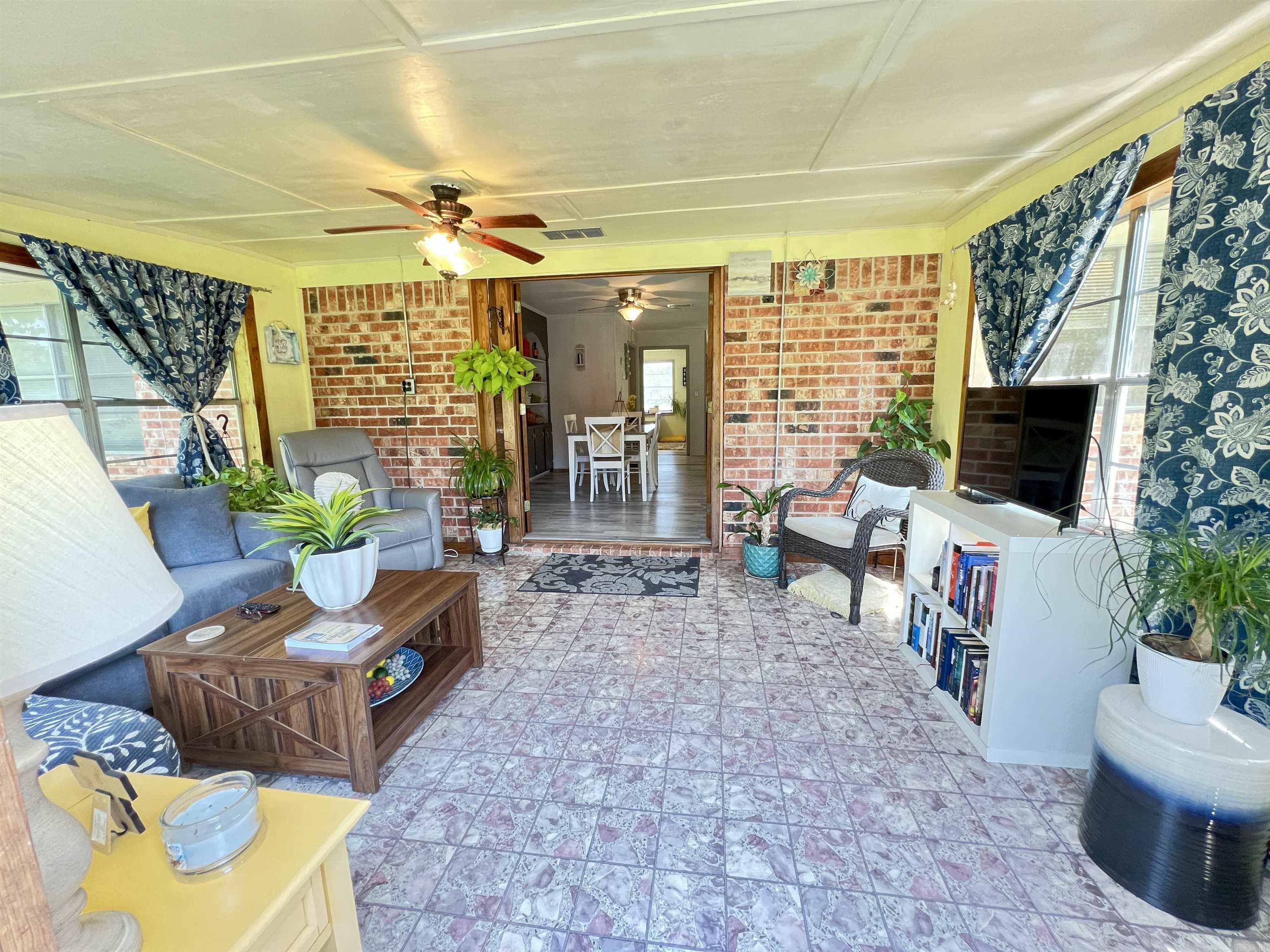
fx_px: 477
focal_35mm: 13
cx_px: 635
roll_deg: +1.1
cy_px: 476
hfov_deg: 106.2
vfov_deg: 89.9
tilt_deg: -8.2
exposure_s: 1/60
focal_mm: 1.57
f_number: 1.8
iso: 250
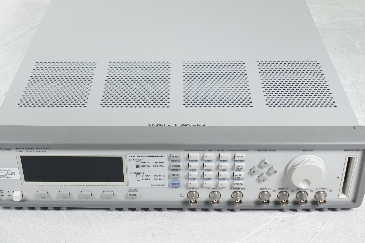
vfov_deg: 23.0
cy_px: 106
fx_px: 598
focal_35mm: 59
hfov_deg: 33.9
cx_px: 169
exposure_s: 1/125
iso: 125
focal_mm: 18.1
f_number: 4
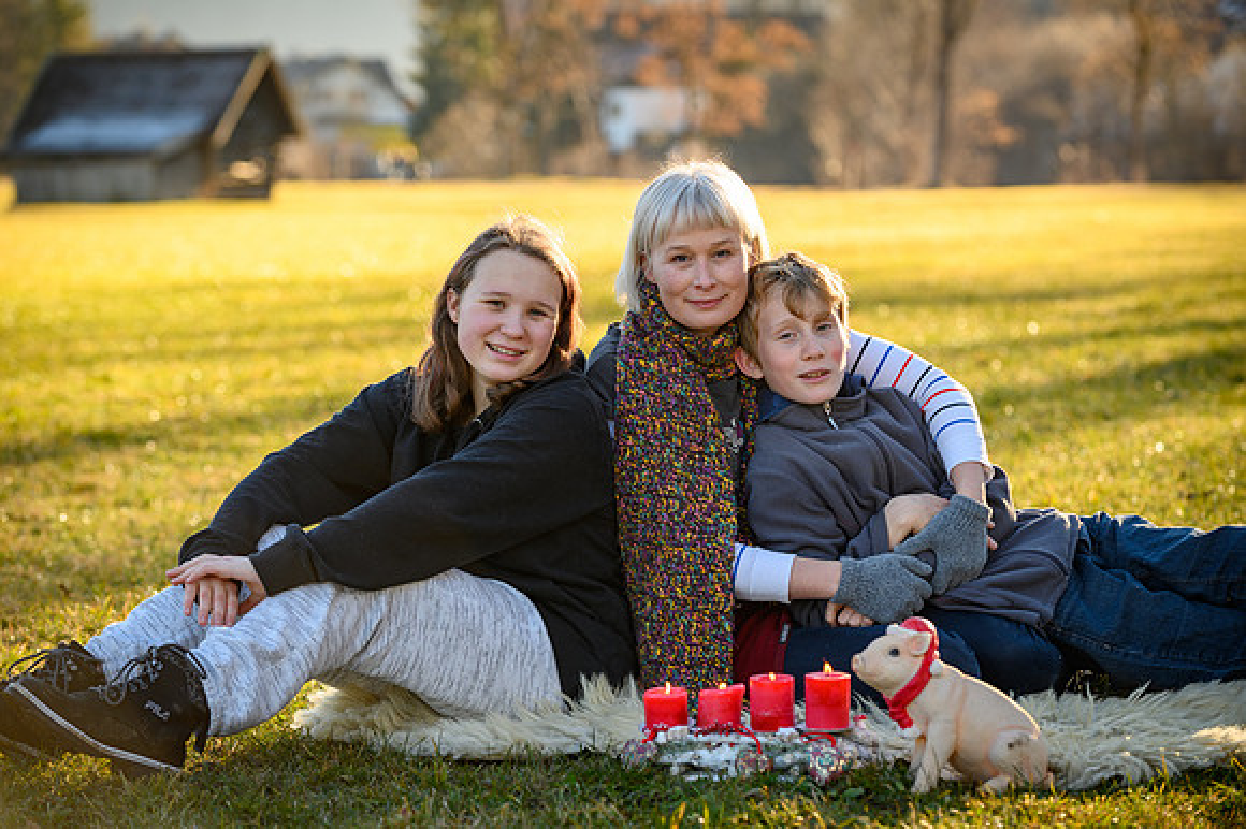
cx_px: 623
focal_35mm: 120
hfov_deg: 17.1
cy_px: 414
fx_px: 4151
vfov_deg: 11.4
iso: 100
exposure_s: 1/125
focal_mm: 120
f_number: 4.5
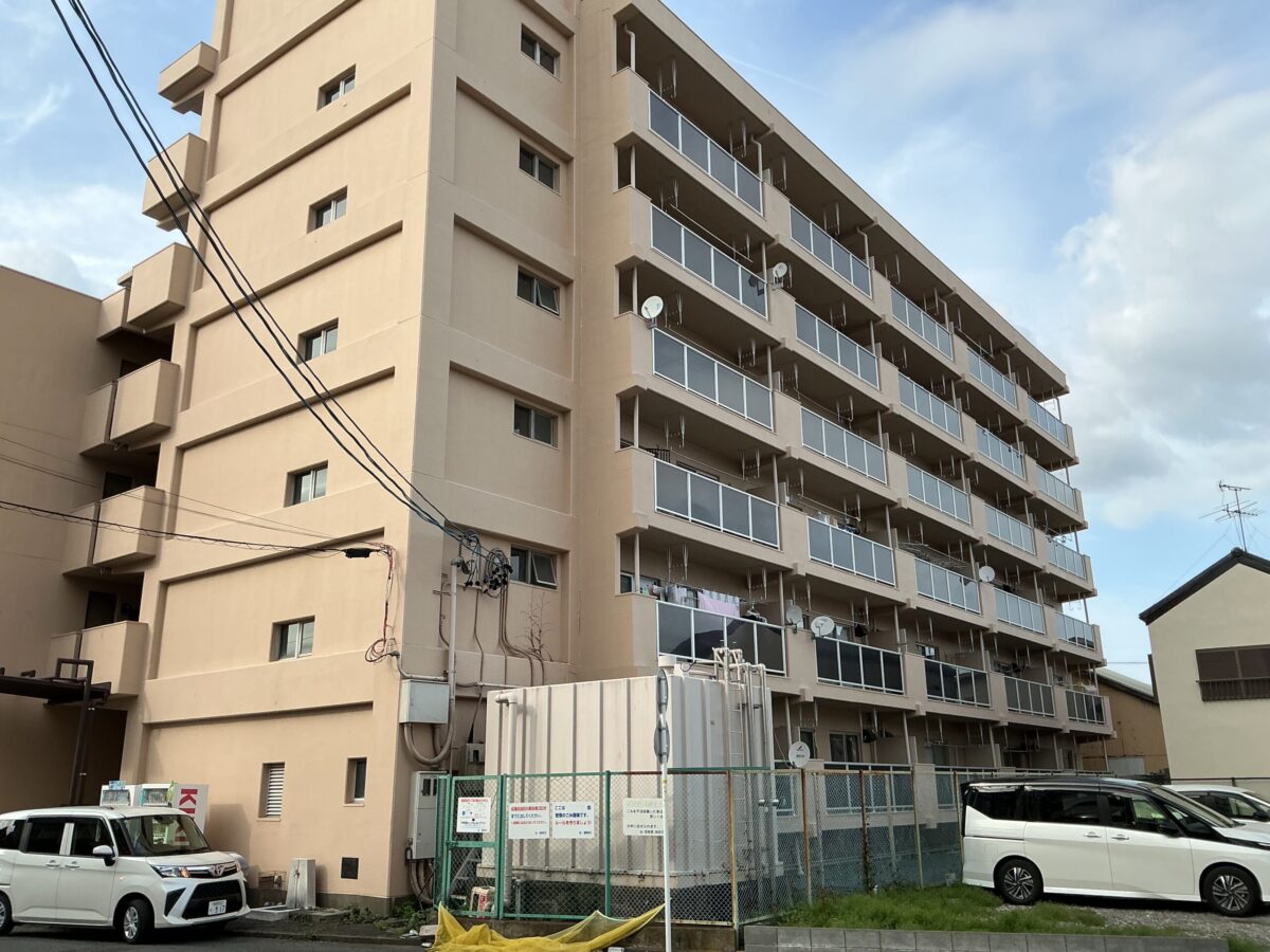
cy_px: 476
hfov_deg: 61.7
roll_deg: +0.9
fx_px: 1064
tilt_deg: +17.3
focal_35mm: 29
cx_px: 635
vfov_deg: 48.2
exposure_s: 1/1121
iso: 25
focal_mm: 3
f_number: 1.8
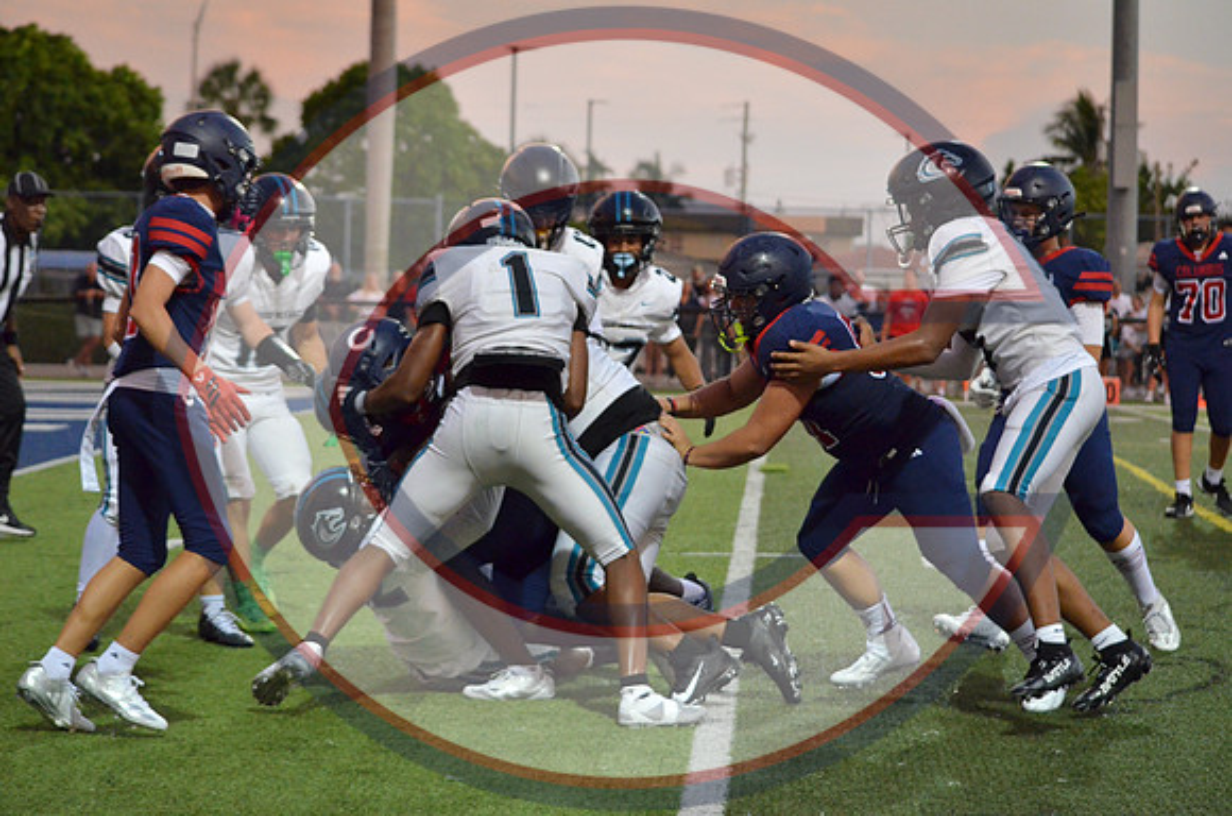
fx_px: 3585
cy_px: 408
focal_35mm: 105
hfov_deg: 19.5
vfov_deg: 13.0
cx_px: 616
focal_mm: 70
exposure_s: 1/500
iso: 2500
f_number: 4.5
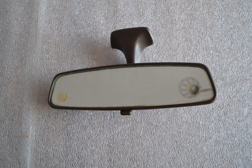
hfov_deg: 57.2
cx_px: 126
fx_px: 231
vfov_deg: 40.0
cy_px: 84
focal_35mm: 33
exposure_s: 1/60
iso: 1100
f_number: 3.8
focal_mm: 22
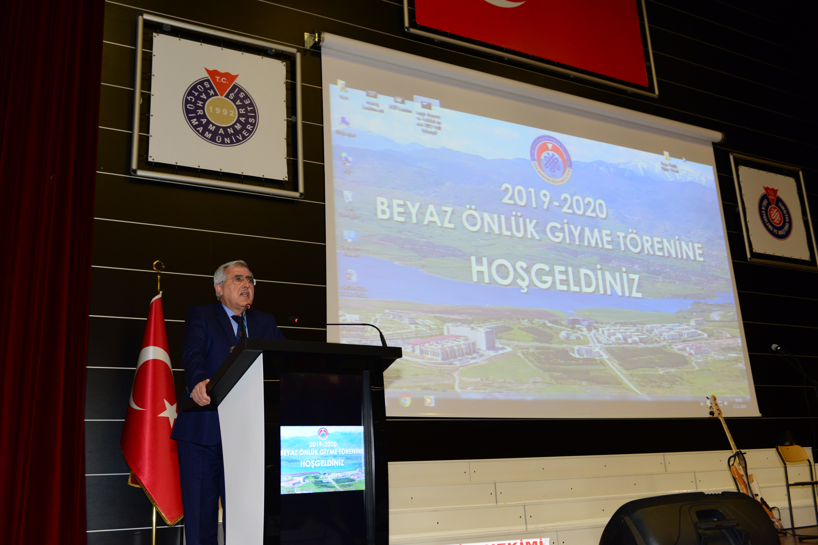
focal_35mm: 35
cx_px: 409
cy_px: 272
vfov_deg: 37.9
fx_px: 795
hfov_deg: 54.4
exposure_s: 1/60
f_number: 4
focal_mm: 35
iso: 1600
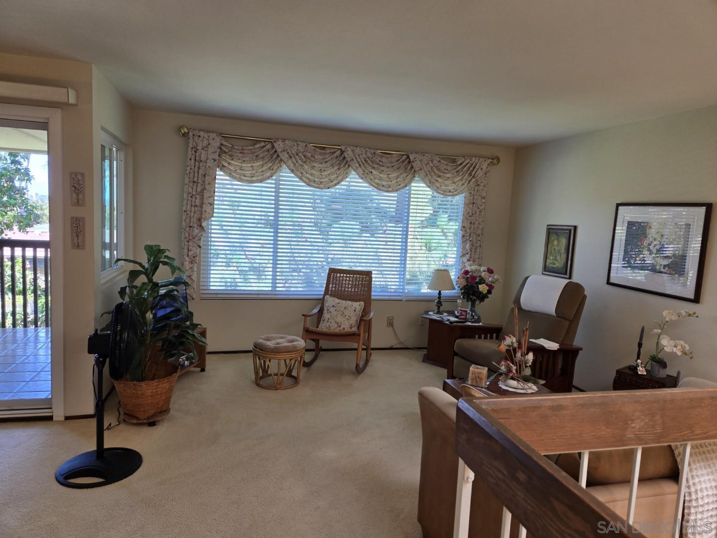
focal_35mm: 23
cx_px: 358
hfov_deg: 73.9
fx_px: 476
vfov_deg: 58.9
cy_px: 269
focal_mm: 5.4
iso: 64
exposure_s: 1/120
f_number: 1.8
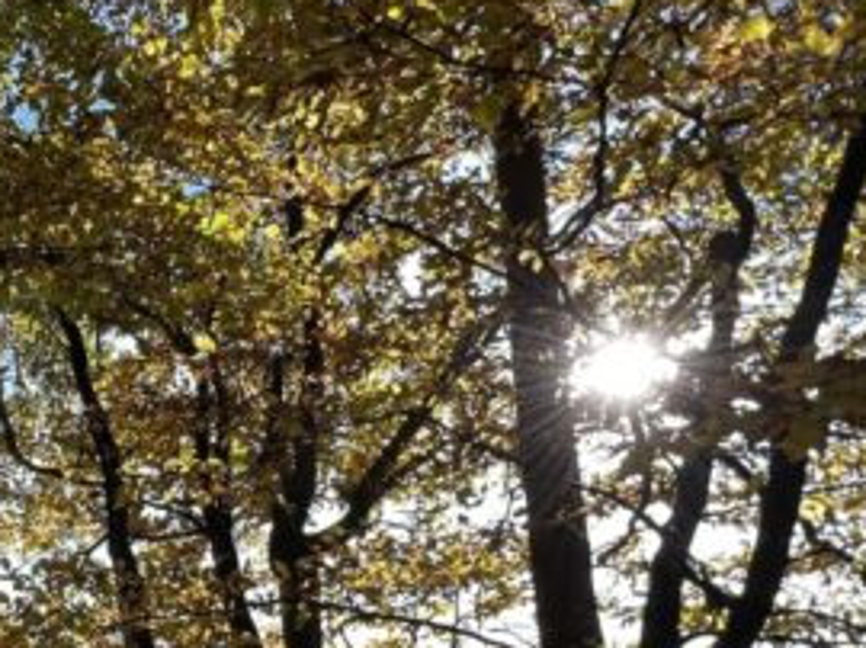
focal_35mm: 37
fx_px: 925
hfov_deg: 45.1
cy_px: 494
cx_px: 74
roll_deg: -0.9
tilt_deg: +12.1
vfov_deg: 37.6
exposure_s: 1/243
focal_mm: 1.57
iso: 32
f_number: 1.8
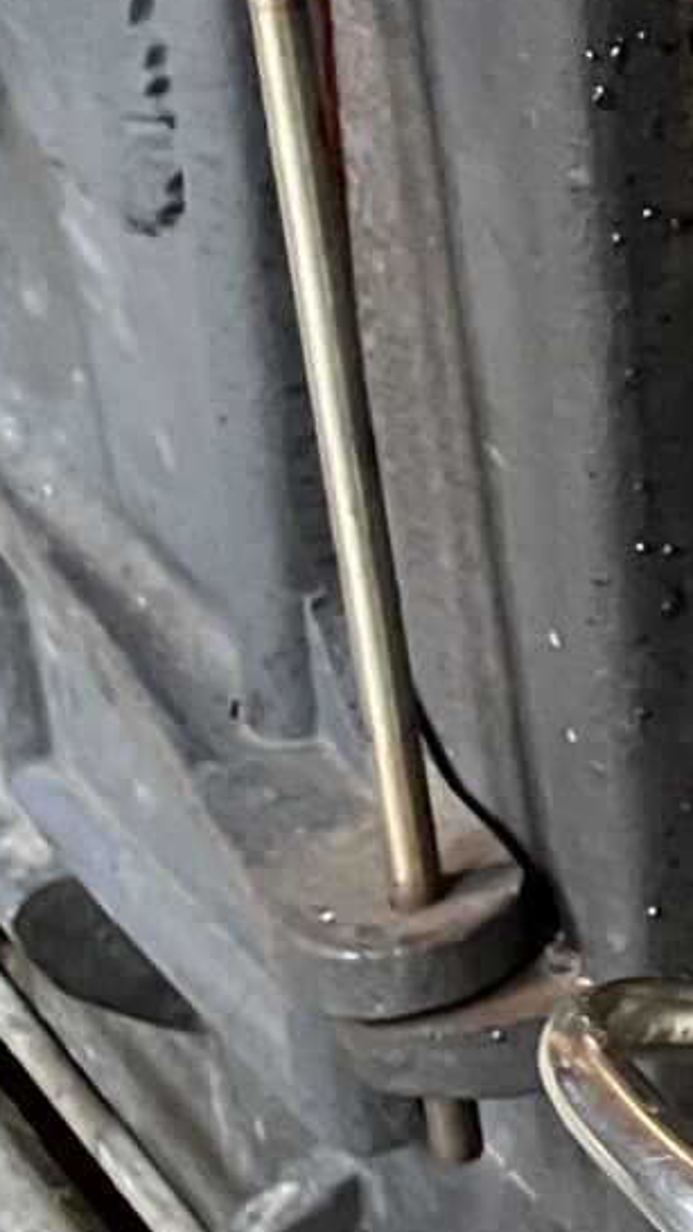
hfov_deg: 7.1
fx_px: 4673
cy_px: 399
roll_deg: -4.5
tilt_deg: -24.3
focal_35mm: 143
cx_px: 2395
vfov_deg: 15.0
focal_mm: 3.99
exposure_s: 1/60
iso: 160
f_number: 1.8
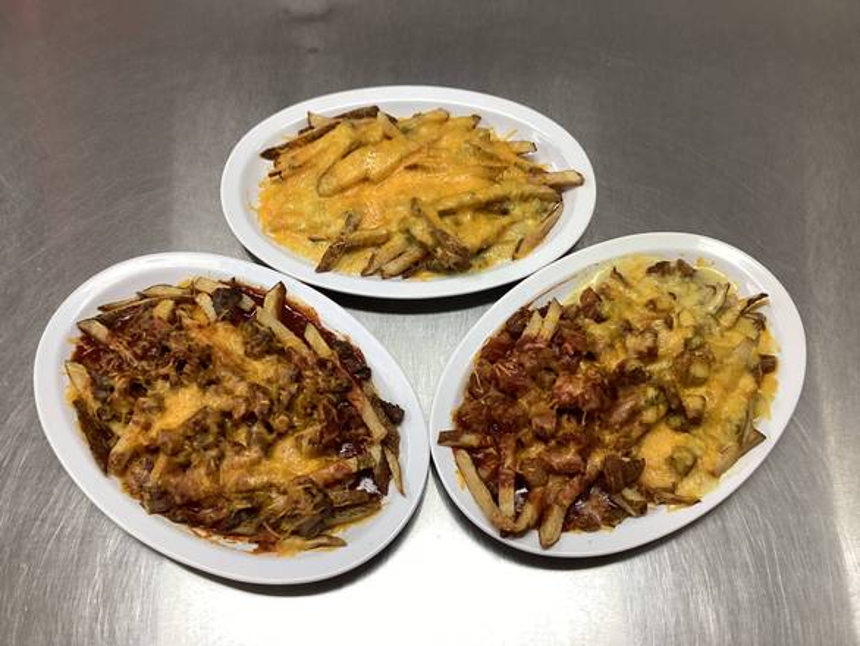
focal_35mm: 31
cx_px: 430
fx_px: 770
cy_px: 323
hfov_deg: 58.3
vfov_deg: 45.5
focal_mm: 3.3
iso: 50
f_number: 2.4
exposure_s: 1/60
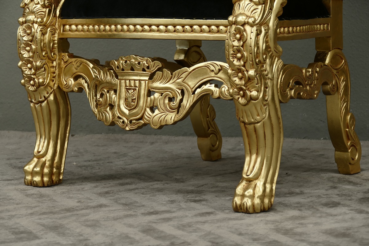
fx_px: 1384
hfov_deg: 15.2
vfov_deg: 10.2
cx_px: 184
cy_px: 123
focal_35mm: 135
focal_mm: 49.07
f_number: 3.9
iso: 125
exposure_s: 1/5
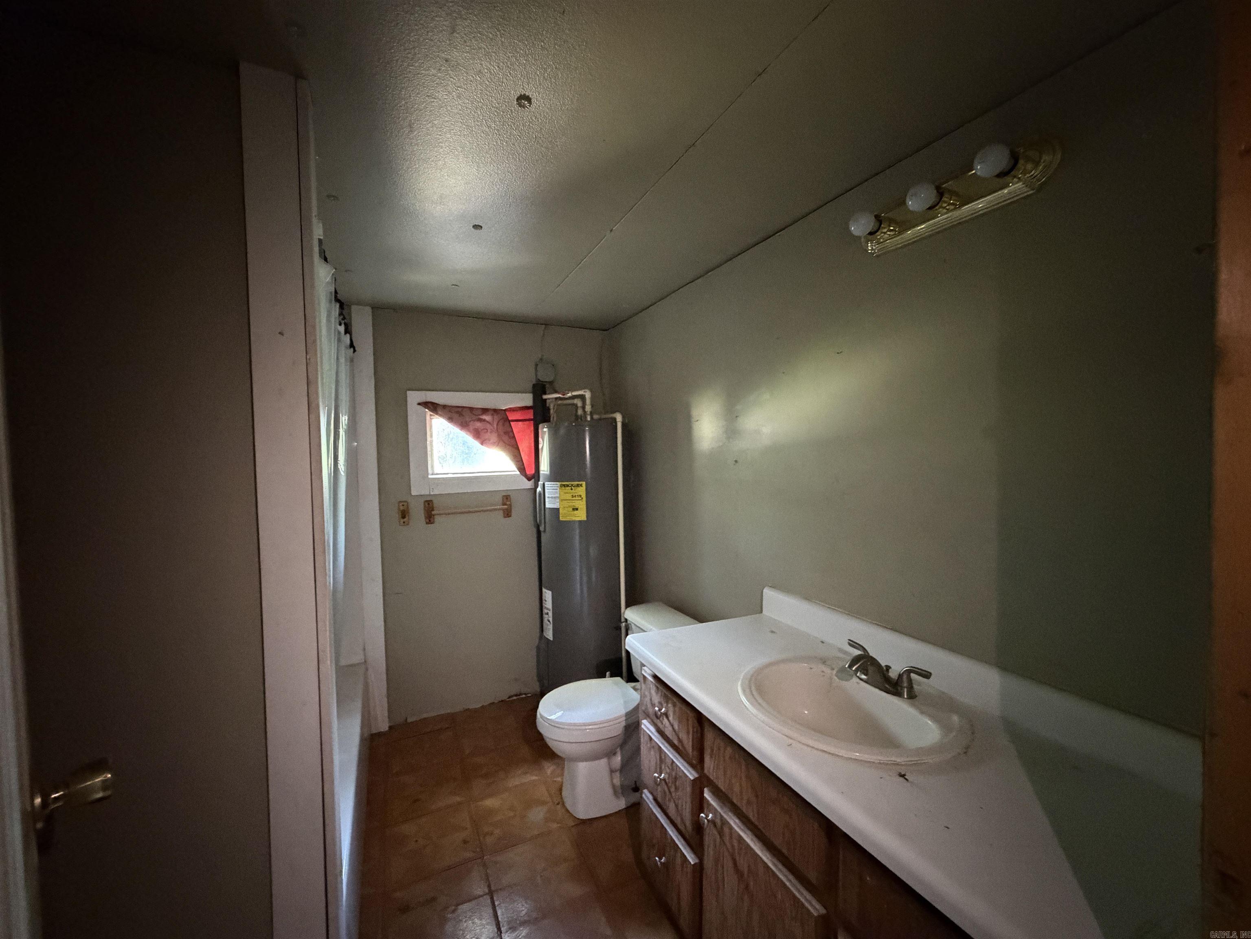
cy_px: 470
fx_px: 506
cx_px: 626
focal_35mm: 14
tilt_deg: -2.2
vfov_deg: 85.7
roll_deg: +0.4
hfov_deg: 102.1
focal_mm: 2.22
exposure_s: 1/32
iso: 1600
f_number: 2.2
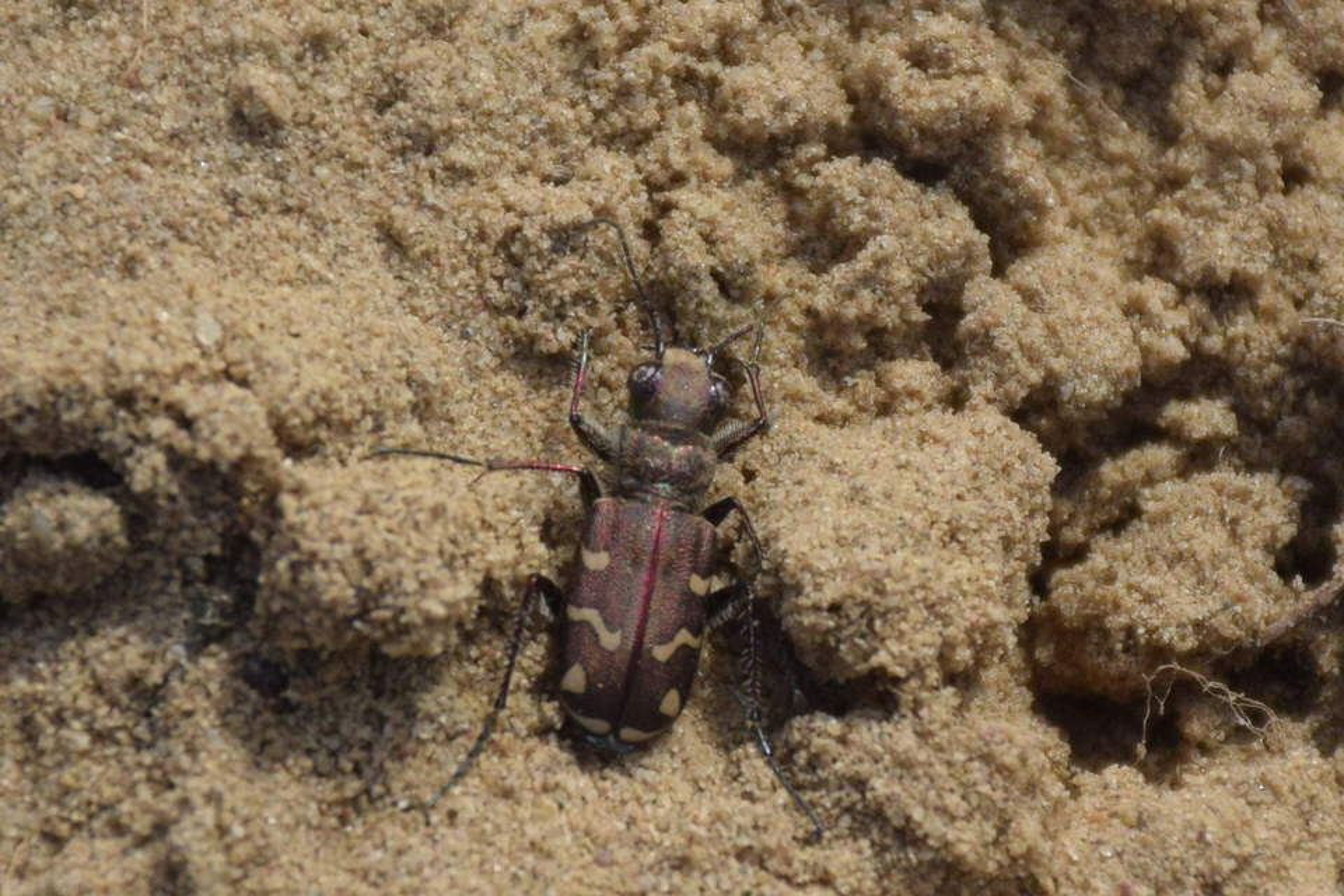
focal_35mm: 210
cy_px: 448
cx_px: 672
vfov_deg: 6.5
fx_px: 7839
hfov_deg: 9.8
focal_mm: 140
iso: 400
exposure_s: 1/2000
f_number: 5.6
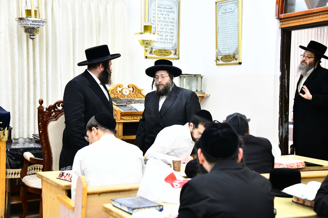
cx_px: 164
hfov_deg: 32.4
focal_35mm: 62
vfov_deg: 21.9
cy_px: 109
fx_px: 565
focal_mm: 62
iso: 3200
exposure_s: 1/160
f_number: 5.6
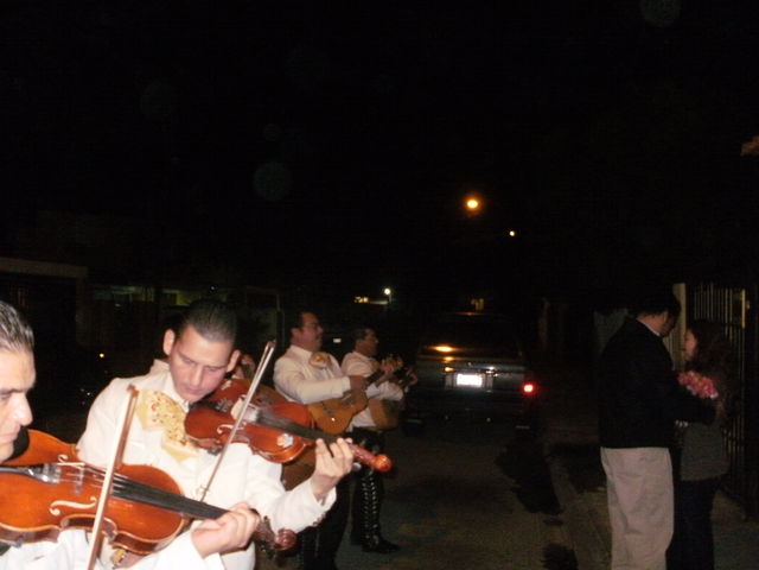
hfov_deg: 51.4
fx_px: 789
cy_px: 285
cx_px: 380
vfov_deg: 39.7
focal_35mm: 36
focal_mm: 6.3
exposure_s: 1/30
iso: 320
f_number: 3.5
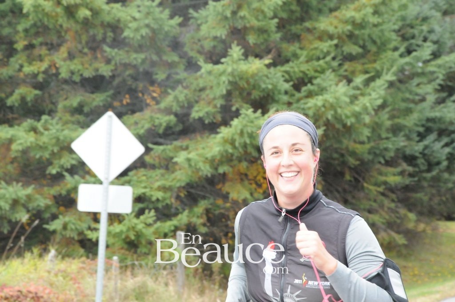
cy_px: 151
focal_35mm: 158
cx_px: 228
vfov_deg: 8.7
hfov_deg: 13.1
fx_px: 1988
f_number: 10
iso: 2500
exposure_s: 1/250
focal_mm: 105
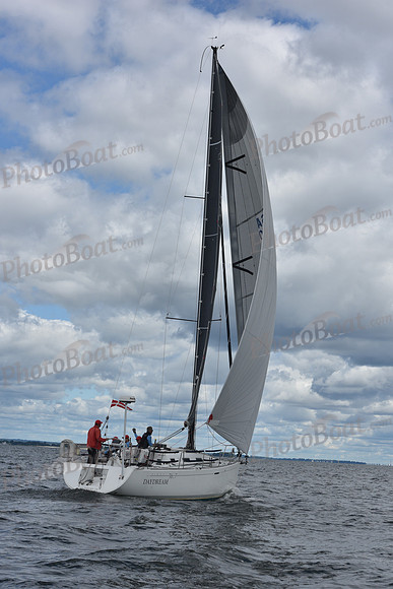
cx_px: 196
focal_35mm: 70
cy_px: 294
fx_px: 1145
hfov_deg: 19.5
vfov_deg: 28.8
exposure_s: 1/800
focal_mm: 70
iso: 250
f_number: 11
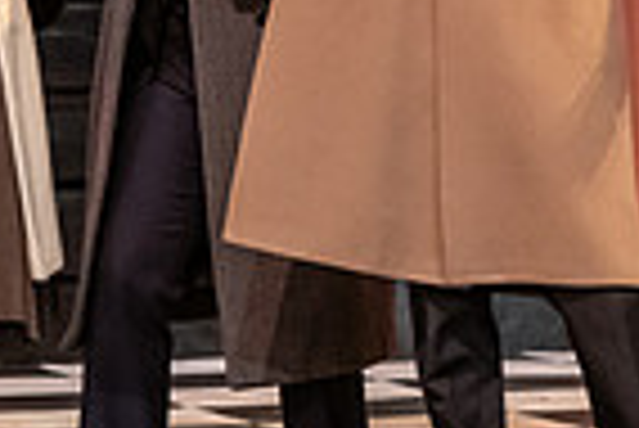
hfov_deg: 3.5
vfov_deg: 2.3
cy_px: -187
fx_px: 10501
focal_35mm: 591
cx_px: 508
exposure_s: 1/200
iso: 3200
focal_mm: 145
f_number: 3.5
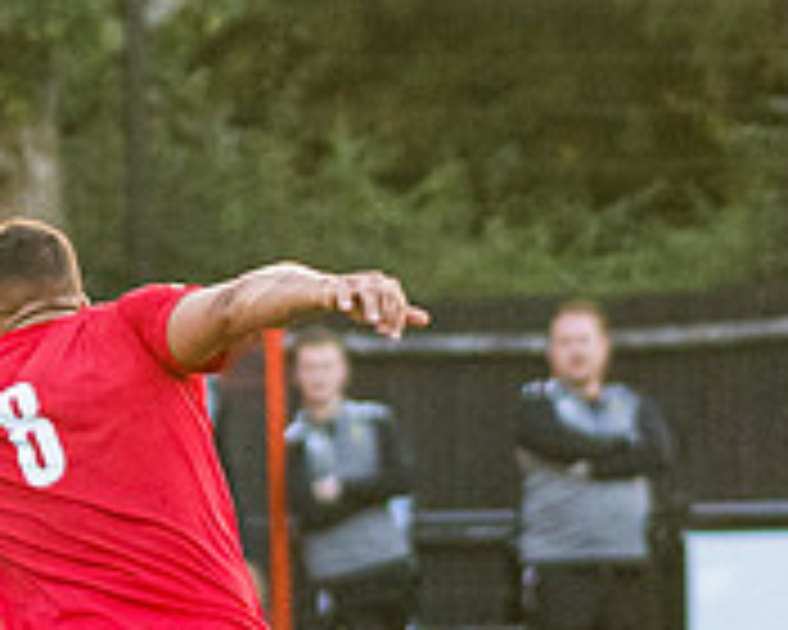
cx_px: 16
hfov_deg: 2.2
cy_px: 738
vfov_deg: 1.8
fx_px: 20080
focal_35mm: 861
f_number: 2.8
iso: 1250
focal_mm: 120
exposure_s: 1/800
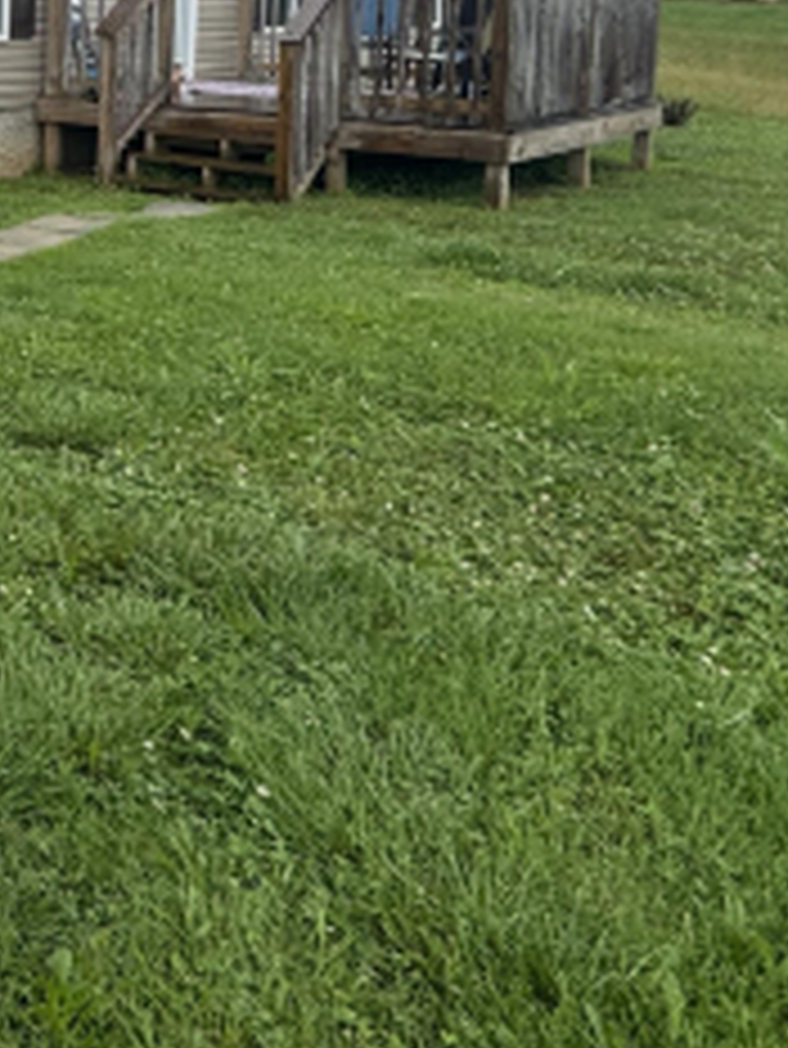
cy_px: 31
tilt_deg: -2.9
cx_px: -538
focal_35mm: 40
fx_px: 1213
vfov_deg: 41.5
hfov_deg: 23.6
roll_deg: -0.9
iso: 40
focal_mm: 2.22
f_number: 2.2
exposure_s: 1/812
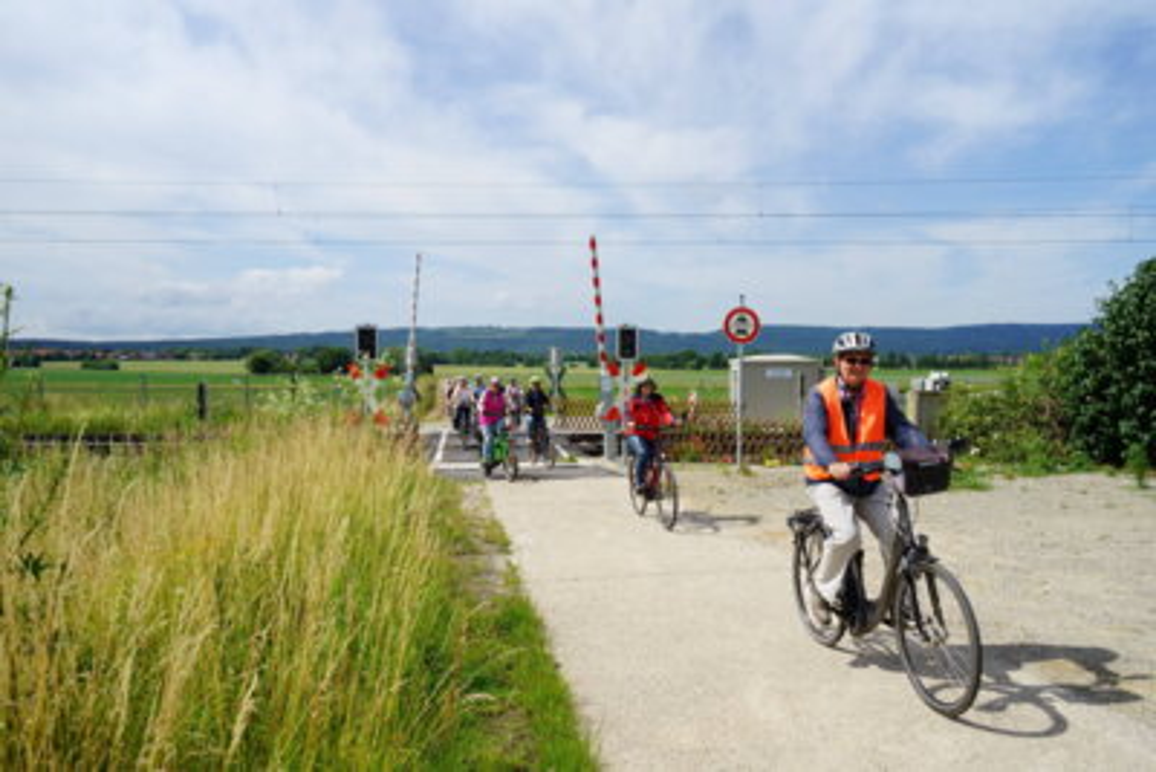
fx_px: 899
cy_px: 386
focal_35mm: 28
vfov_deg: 46.4
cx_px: 578
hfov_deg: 65.5
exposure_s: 1/500
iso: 100
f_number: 5.6
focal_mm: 28
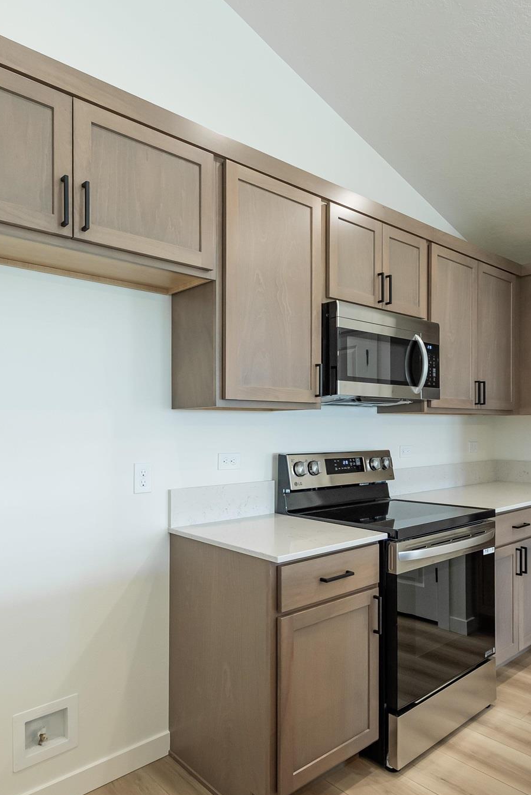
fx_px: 531
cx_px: 288
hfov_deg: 53.1
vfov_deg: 73.3
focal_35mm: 24
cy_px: 453
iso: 800
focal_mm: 14
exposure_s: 1/80
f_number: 4.5
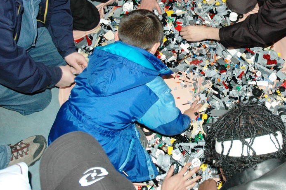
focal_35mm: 41
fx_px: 325
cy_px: 49
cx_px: 209
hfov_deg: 46.0
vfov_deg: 32.0
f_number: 4
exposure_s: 1/60
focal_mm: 18
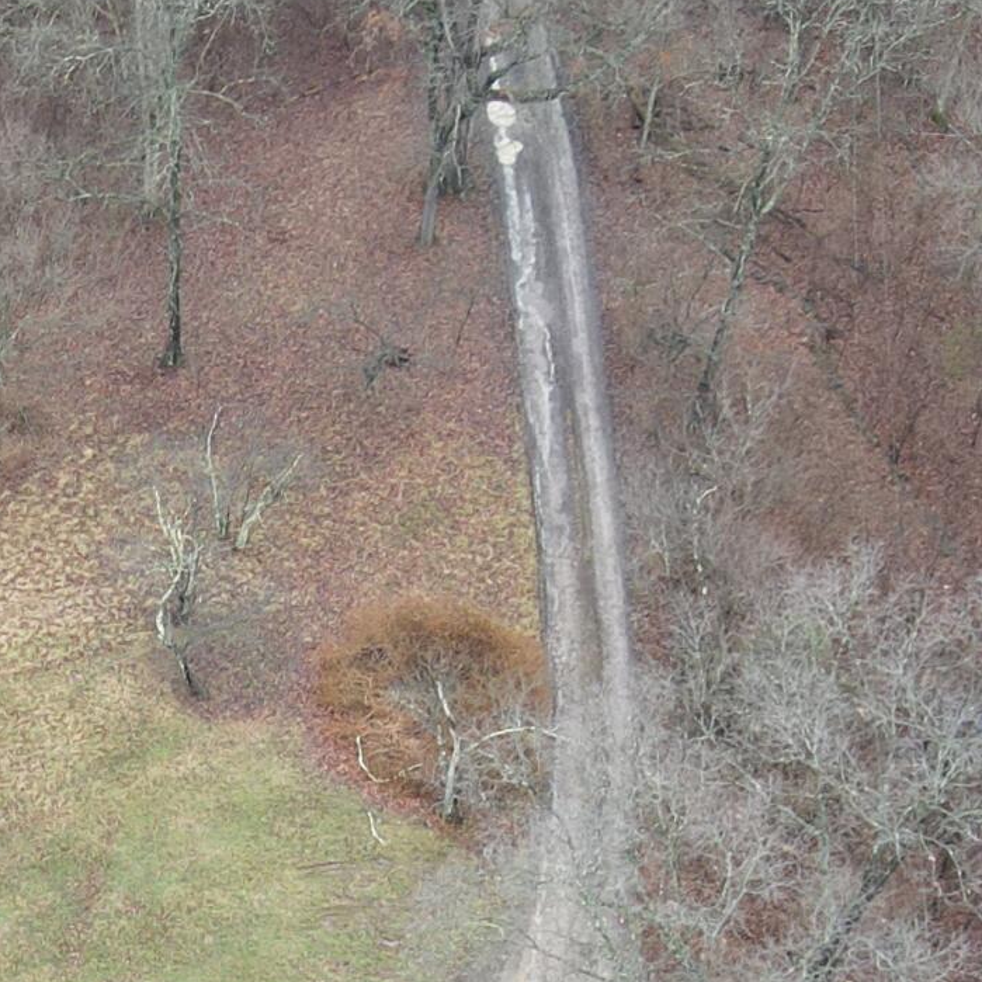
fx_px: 2921
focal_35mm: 91
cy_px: 1273
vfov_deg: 17.9
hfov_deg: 18.0
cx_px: -257
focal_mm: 4.5
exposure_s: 1/30
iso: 100
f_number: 2.8
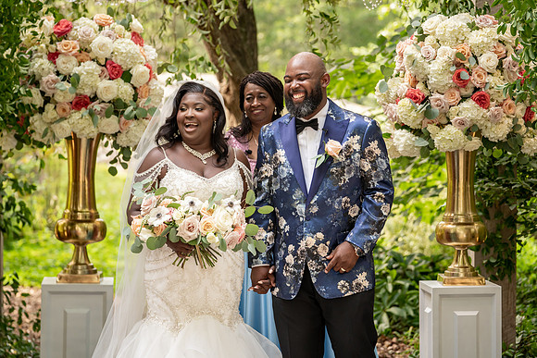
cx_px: 262
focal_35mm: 121
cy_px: 169
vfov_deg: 11.3
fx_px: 1806
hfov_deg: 16.9
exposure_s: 1/200
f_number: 4
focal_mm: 114
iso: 640
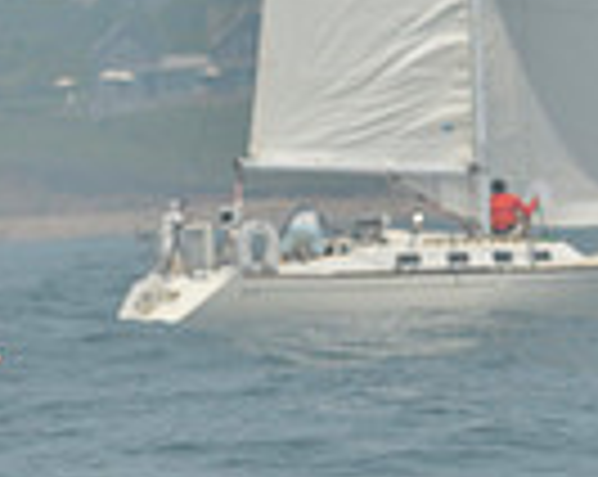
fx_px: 15216
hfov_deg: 2.2
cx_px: -576
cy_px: 200
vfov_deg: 1.8
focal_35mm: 861
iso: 280
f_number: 8
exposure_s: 1/1000
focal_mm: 210
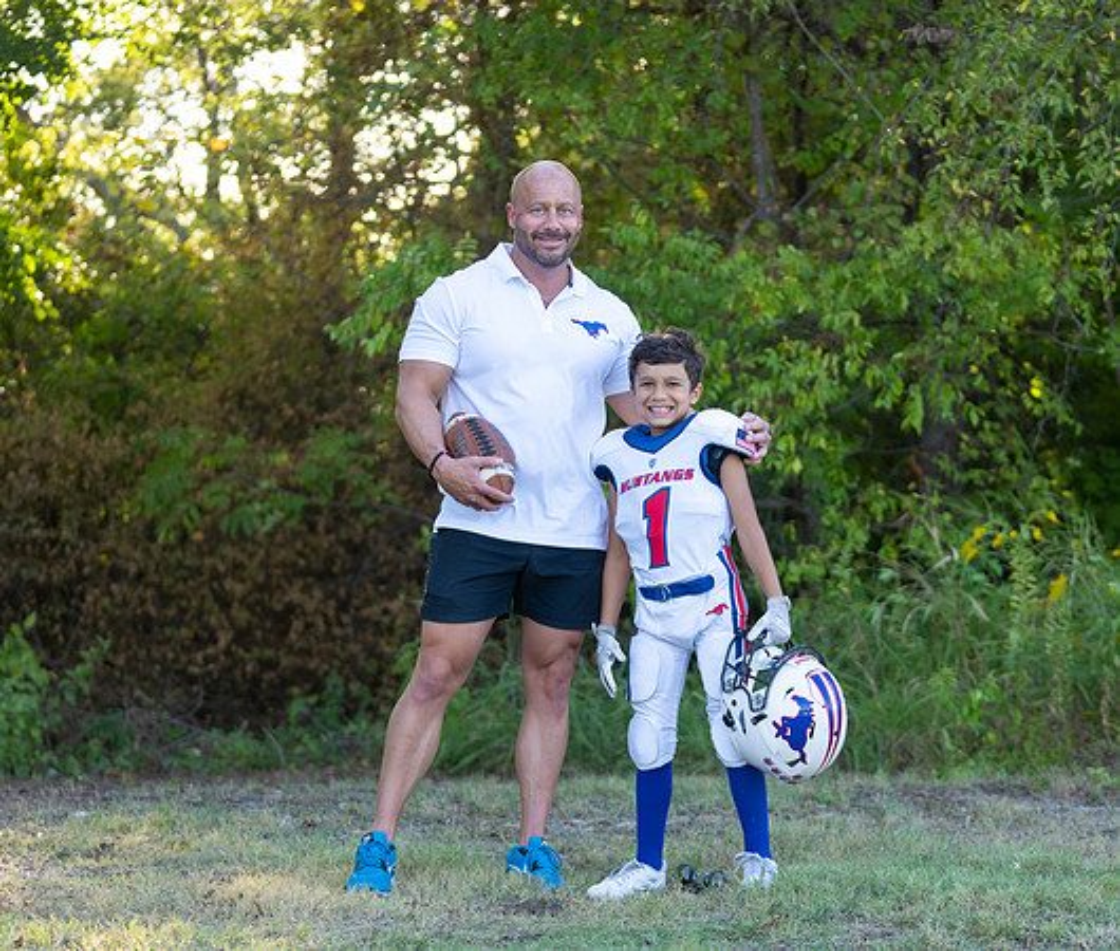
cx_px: 561
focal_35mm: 91
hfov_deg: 20.5
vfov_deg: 17.5
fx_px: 3091
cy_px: 528
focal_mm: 70
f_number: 2.8
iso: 200
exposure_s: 1/320
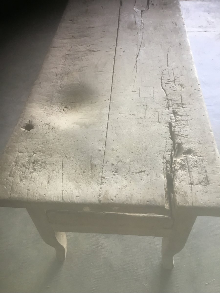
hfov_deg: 45.4
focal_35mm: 31
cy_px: 146
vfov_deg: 58.4
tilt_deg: -48.6
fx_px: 263
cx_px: 110
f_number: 2.4
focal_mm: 3.3
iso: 50
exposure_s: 1/33
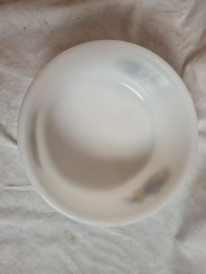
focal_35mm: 26
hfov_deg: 53.1
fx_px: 206
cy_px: 137
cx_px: 103
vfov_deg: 67.3
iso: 160
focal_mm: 5.4
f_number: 1.8
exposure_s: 1/50
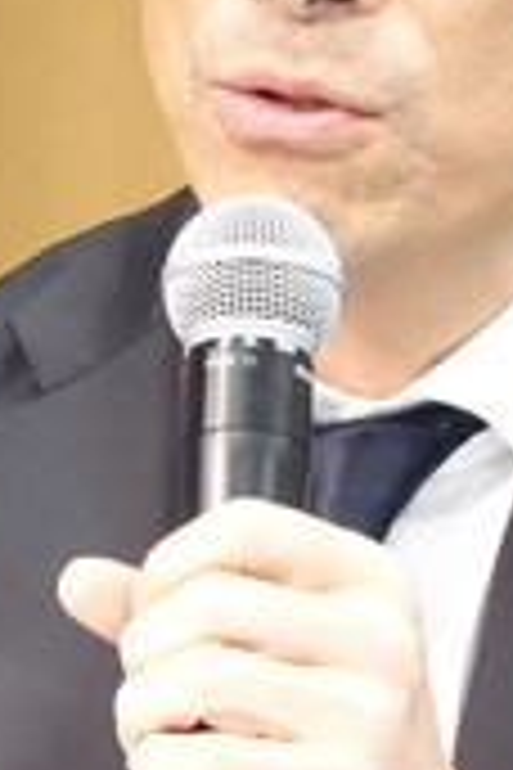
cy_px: 95
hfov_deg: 1.2
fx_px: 23789
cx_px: 338
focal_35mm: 1113
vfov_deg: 1.9
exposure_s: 1/250
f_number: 4
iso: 5000
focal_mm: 105.83
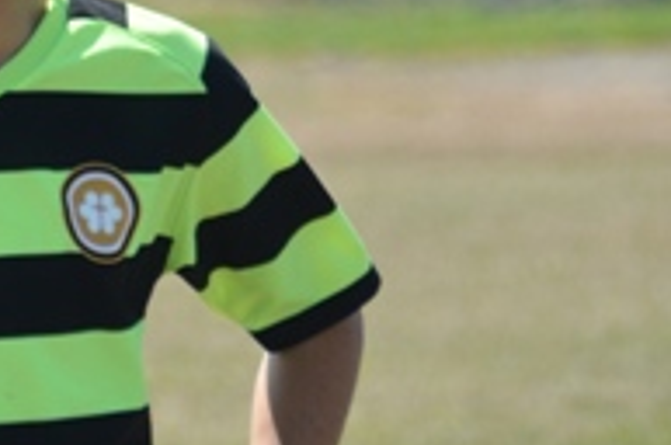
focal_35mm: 995
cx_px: -94
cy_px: 21
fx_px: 18515
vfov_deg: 1.4
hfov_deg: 2.1
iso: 400
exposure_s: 1/1000
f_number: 5.6
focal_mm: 200
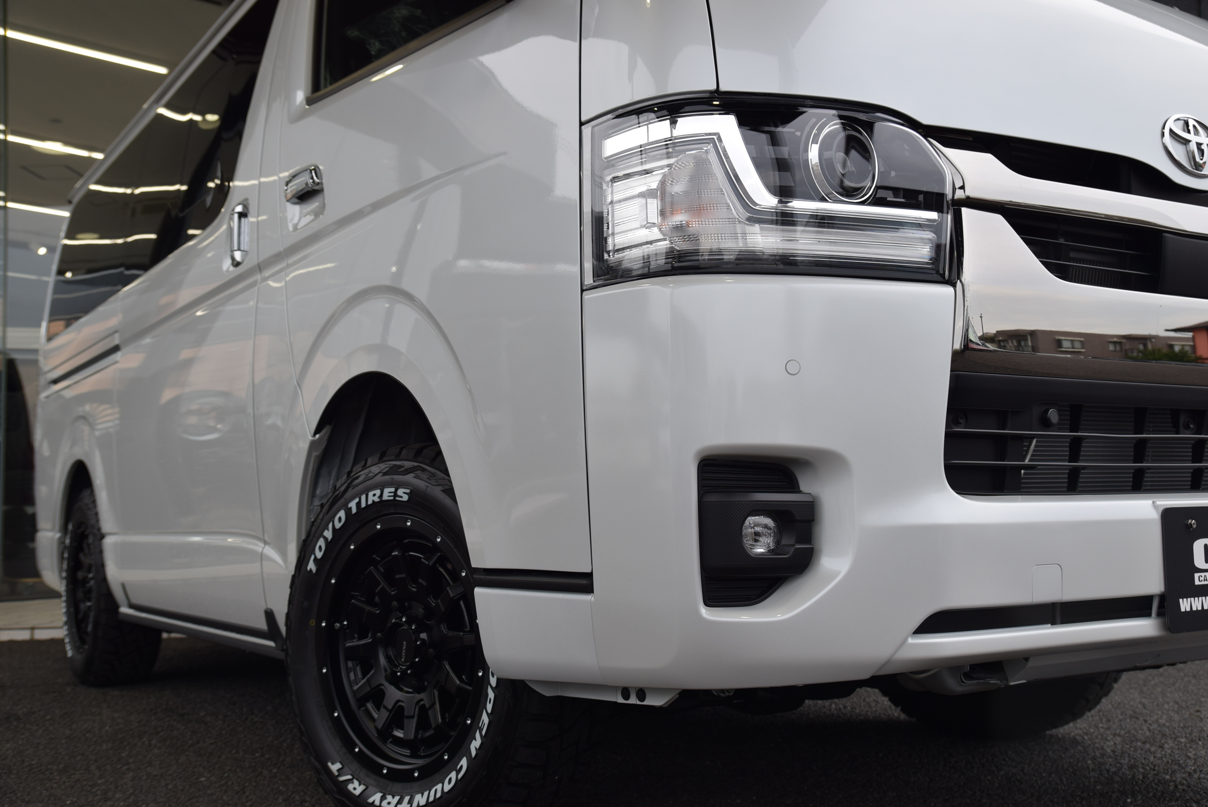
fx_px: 1259
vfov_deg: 35.6
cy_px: 404
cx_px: 604
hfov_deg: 51.2
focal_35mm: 38
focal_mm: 25
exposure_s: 1/320
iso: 200
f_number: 7.1
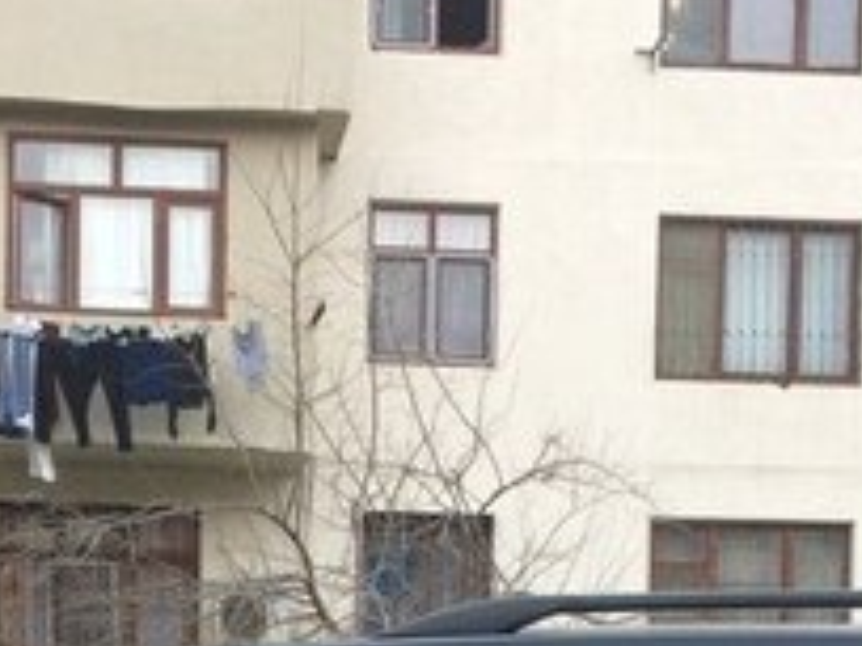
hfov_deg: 20.8
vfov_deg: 14.7
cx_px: 359
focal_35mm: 94
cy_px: 965
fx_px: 2341
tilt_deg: -3.8
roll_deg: -0.4
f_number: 2.2
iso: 64
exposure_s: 1/100
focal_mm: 4.15
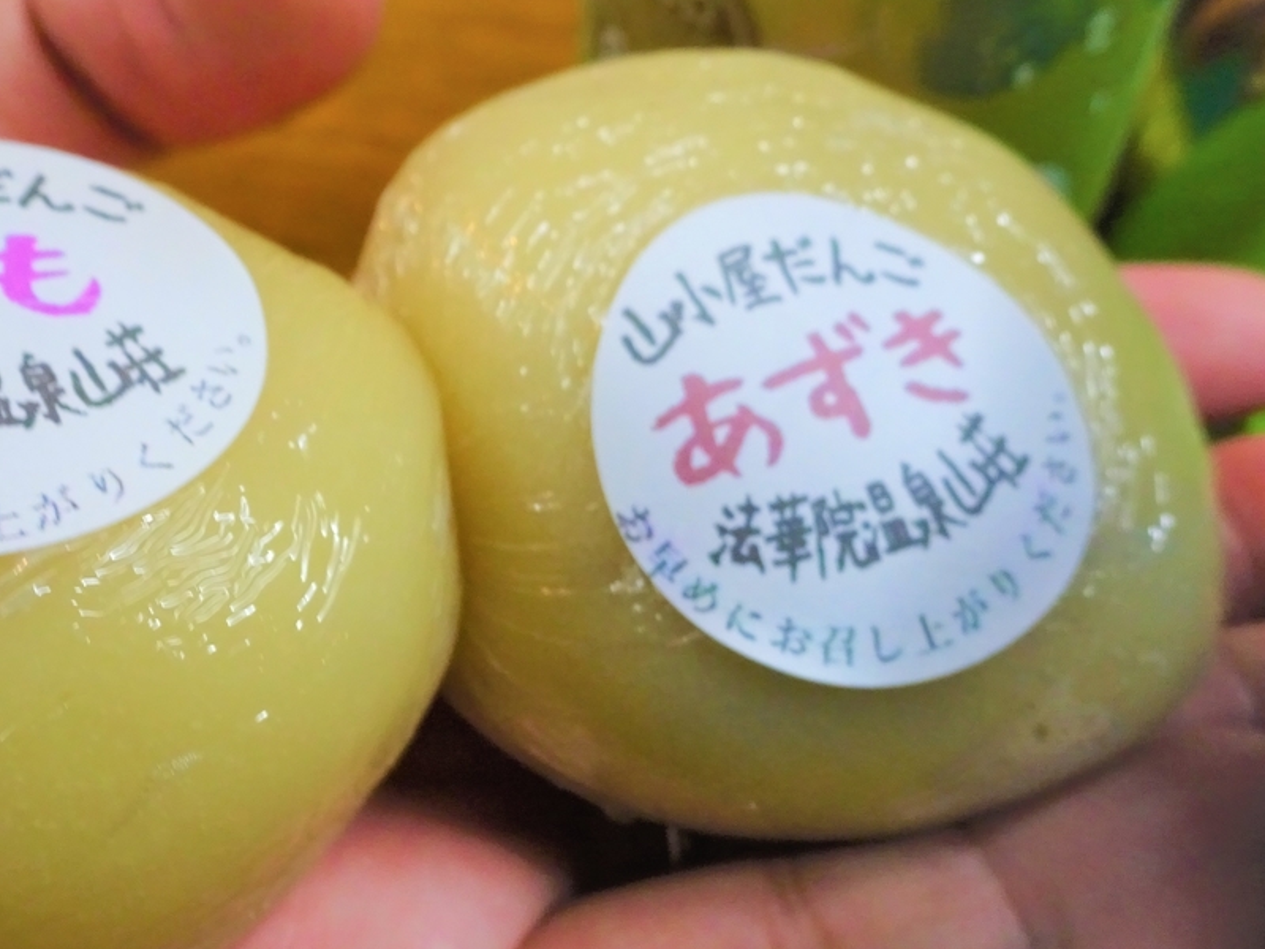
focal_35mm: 36
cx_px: 405
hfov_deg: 50.3
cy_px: 438
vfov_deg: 39.6
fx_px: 1316
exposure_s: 1/30
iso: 320
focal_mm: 4.1
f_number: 3.5
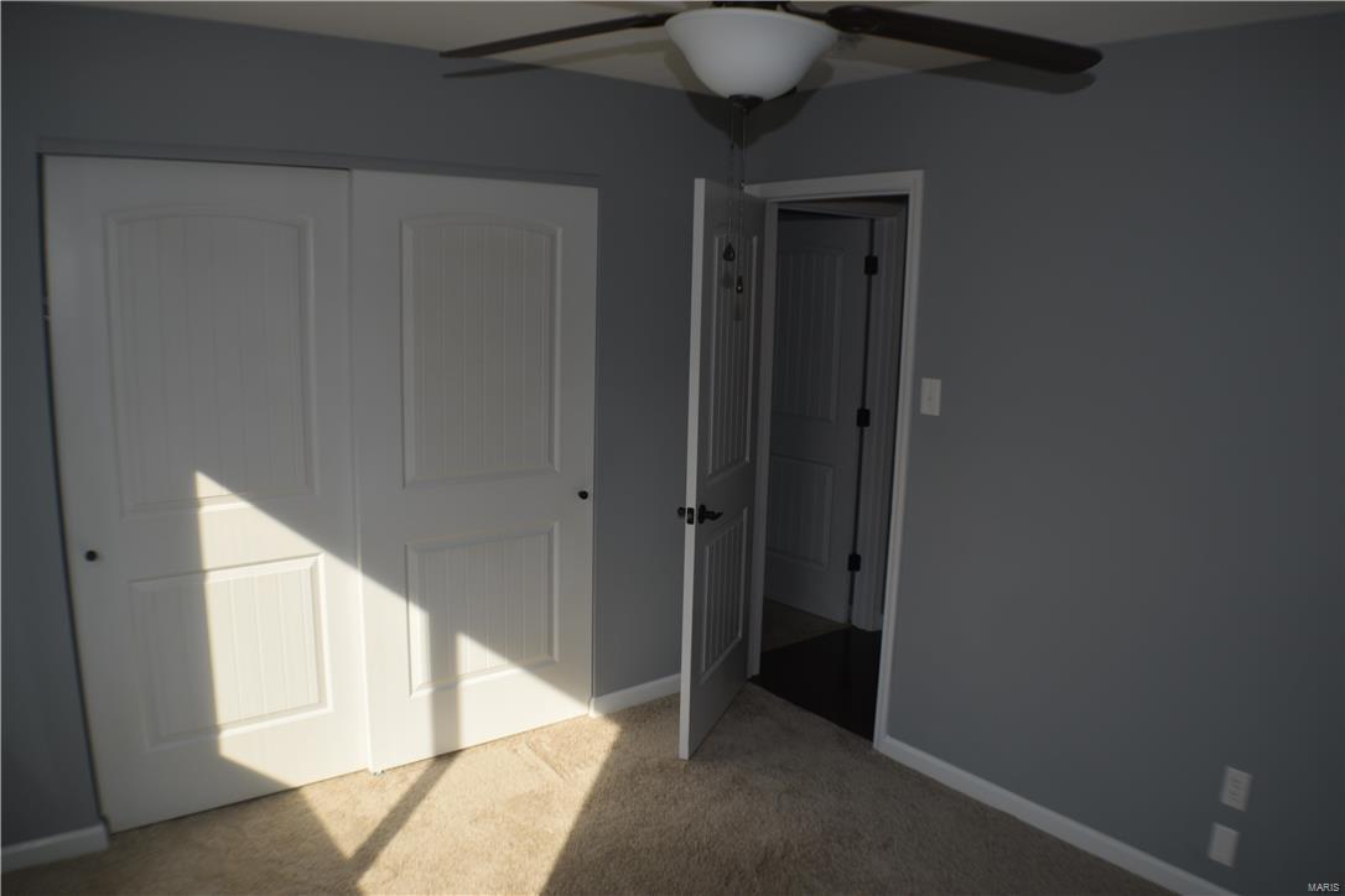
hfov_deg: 57.2
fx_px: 1233
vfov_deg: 40.0
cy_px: 448
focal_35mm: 33
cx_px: 672
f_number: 6.3
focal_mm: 22
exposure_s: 1/160
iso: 100
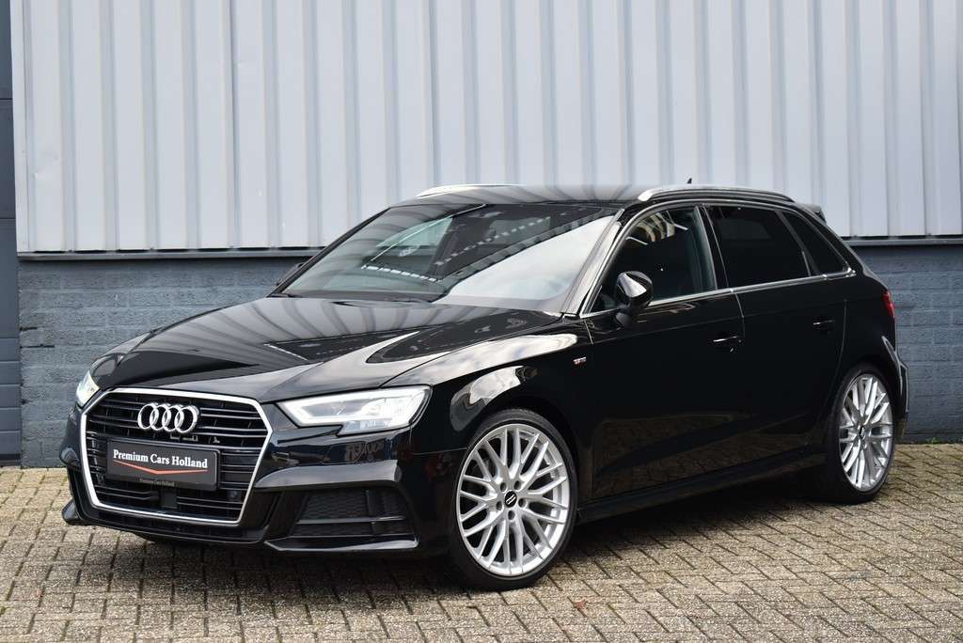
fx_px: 2088
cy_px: 322
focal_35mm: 78
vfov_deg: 17.5
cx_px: 482
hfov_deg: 26.0
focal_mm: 52
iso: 400
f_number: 6.3
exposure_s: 1/160
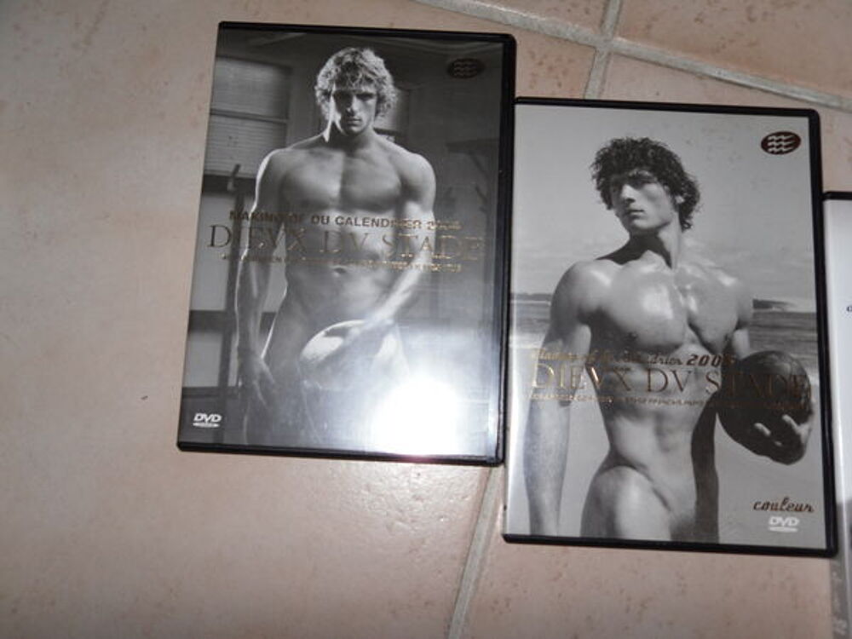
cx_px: 426
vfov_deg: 40.7
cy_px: 320
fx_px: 861
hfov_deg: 52.6
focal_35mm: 35
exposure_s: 1/45
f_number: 3.5
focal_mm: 6.3
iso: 80
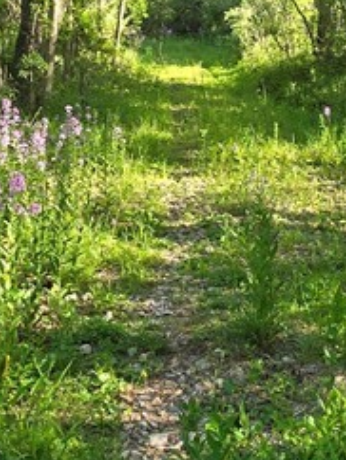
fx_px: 732
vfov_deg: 34.4
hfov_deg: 26.5
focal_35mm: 55
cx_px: 124
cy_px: 135
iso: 50
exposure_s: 1/279
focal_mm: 2.2
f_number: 2.2
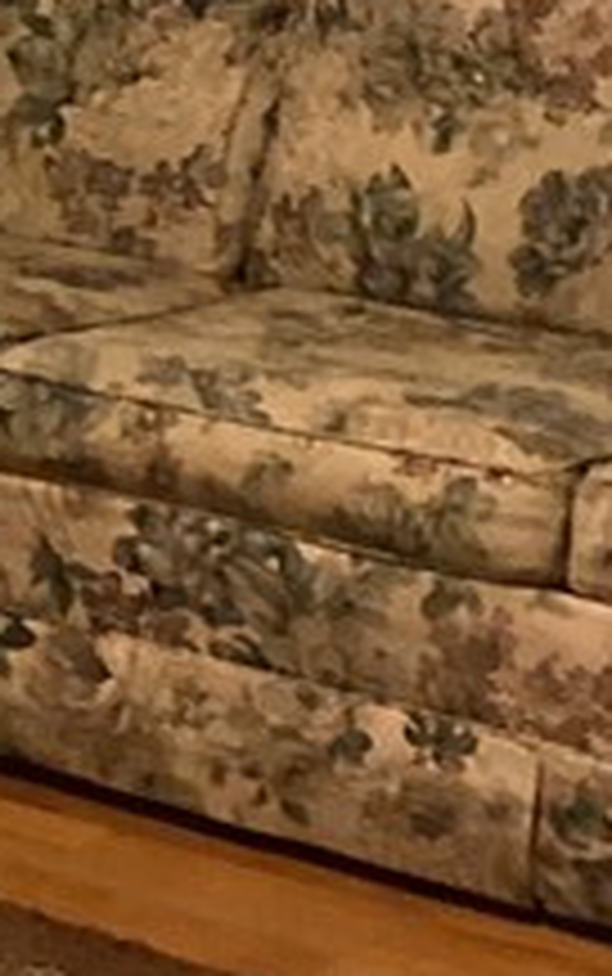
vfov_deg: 13.2
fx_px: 4128
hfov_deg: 7.8
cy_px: -121
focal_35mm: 155
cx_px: -963
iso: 400
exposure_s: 1/40
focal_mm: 3.3
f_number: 2.4
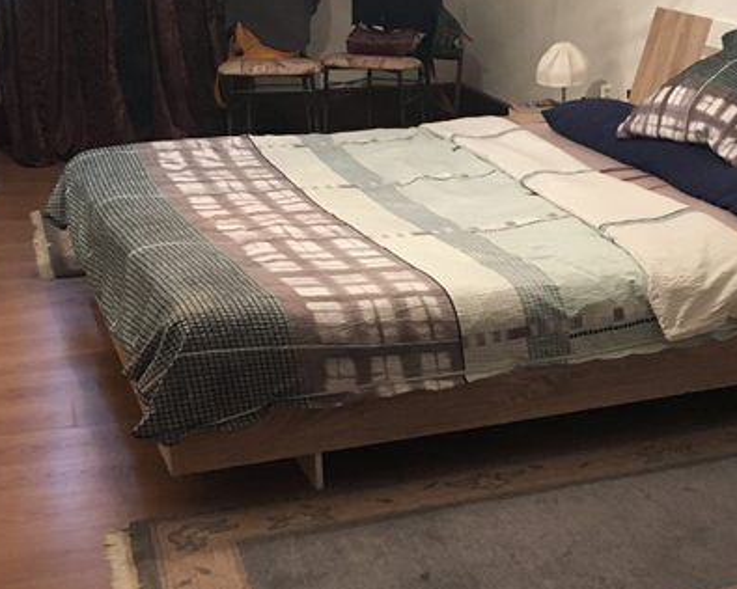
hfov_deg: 30.5
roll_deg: -1.3
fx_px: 1331
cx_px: 541
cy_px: 350
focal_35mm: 61
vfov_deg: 24.9
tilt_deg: -22.1
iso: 250
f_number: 2.2
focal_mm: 4.15
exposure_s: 1/33
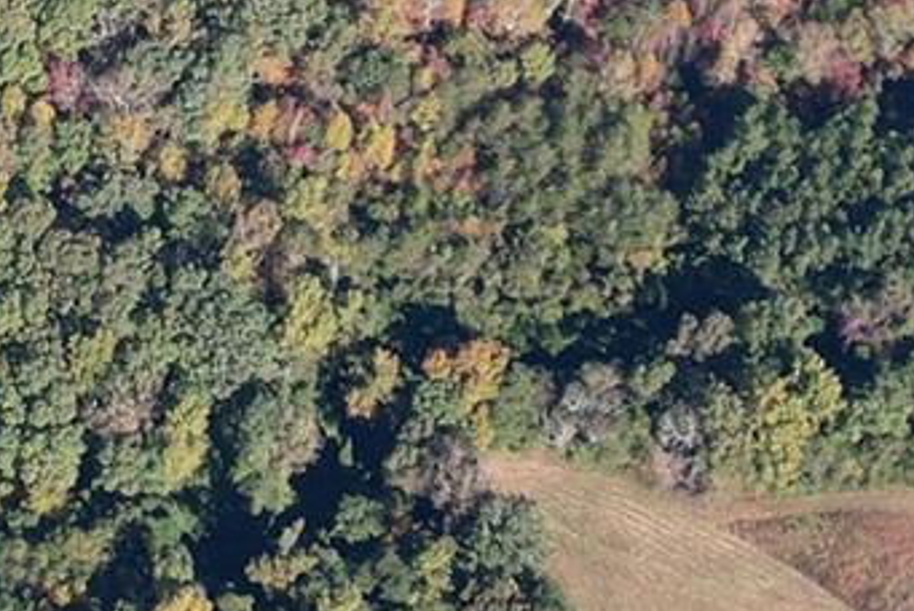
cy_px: 4
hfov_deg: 15.2
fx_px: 3354
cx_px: 5
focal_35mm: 132
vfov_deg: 10.3
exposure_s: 1/725
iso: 100
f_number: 2.8
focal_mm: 8.38
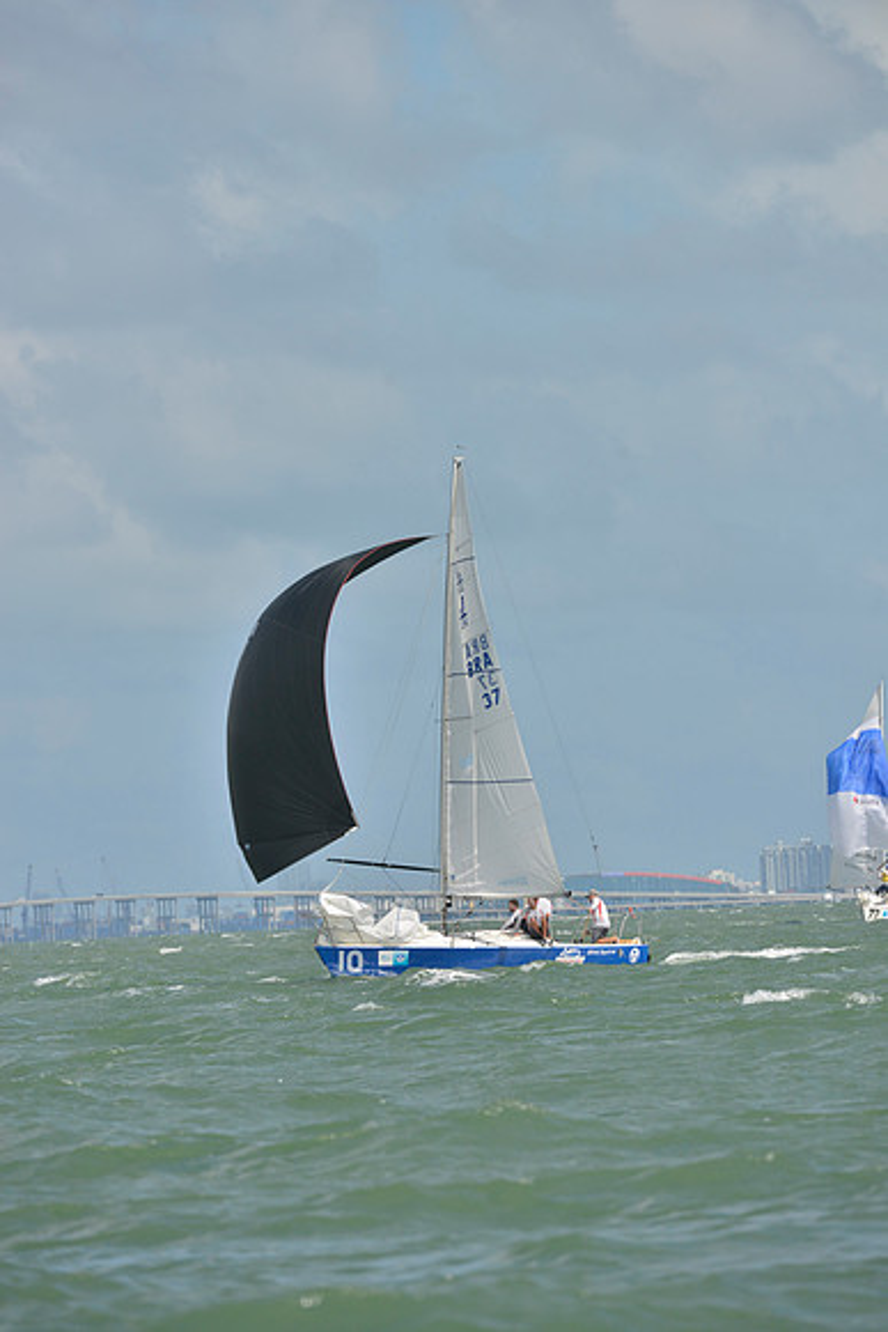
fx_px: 12572
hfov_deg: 4.0
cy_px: 666
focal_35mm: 340
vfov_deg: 6.1
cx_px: 444
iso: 280
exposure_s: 1/1250
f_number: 8
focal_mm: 340
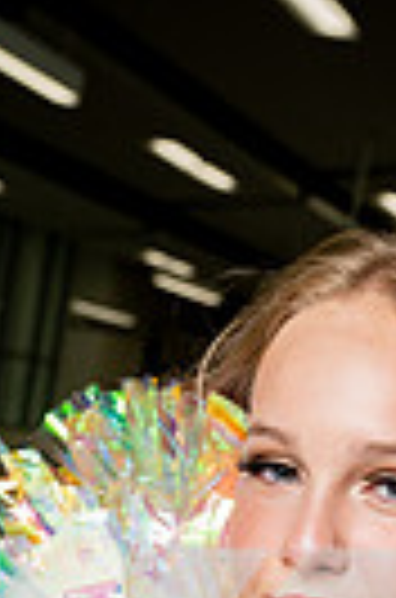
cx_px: 216
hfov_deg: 10.6
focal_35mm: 129
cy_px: 1007
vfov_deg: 14.4
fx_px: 2140
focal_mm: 38
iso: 400
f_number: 5.6
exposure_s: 1/250
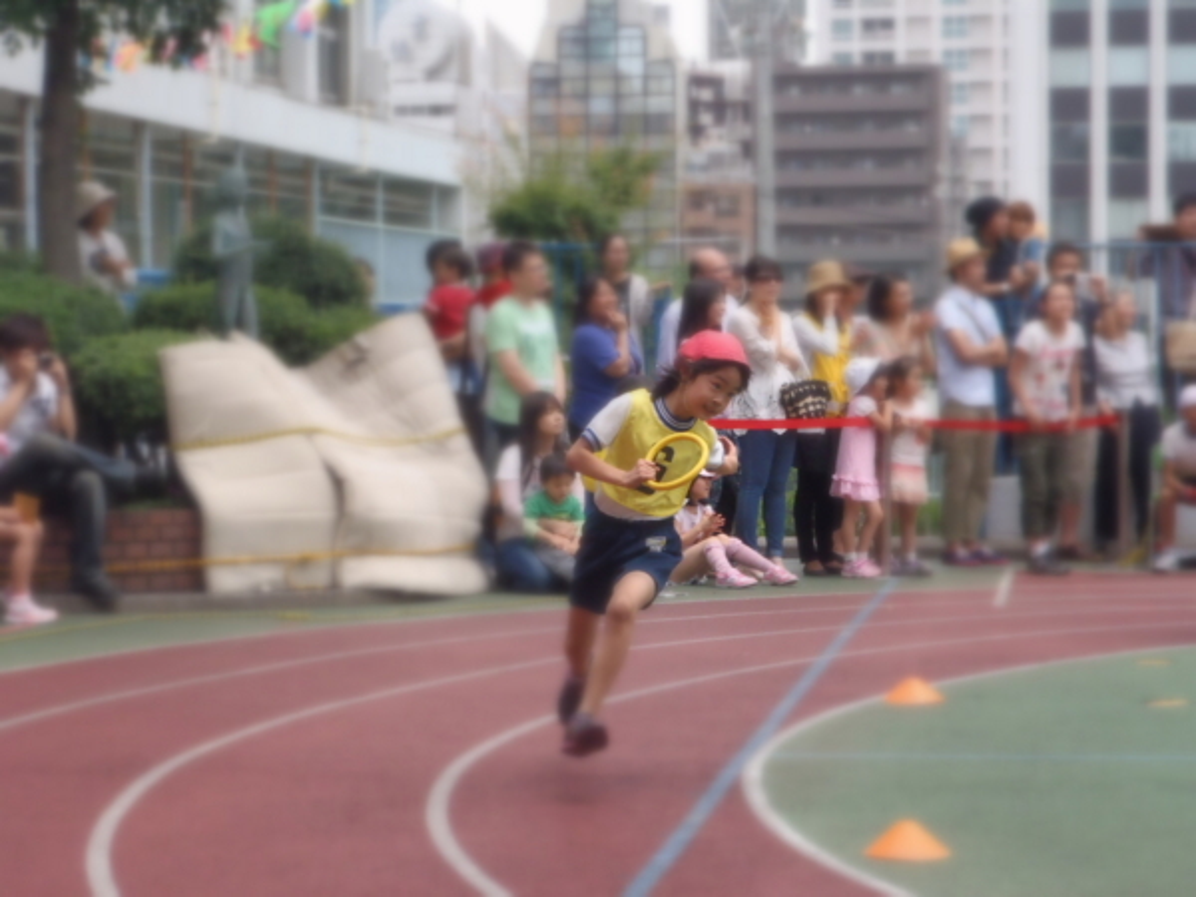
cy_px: 448
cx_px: 598
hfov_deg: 19.3
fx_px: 3524
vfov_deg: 14.5
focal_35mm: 102
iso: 200
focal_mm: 18.2
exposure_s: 1/500
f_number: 5.1
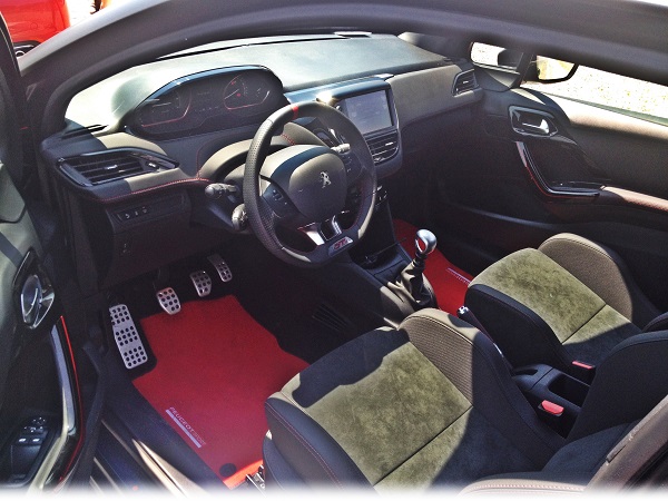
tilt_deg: -32.5
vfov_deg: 40.7
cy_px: 250
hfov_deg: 52.6
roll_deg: -2.8
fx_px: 675
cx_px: 334
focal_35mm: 35
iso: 50
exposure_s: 1/241
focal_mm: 4.28
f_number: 2.4
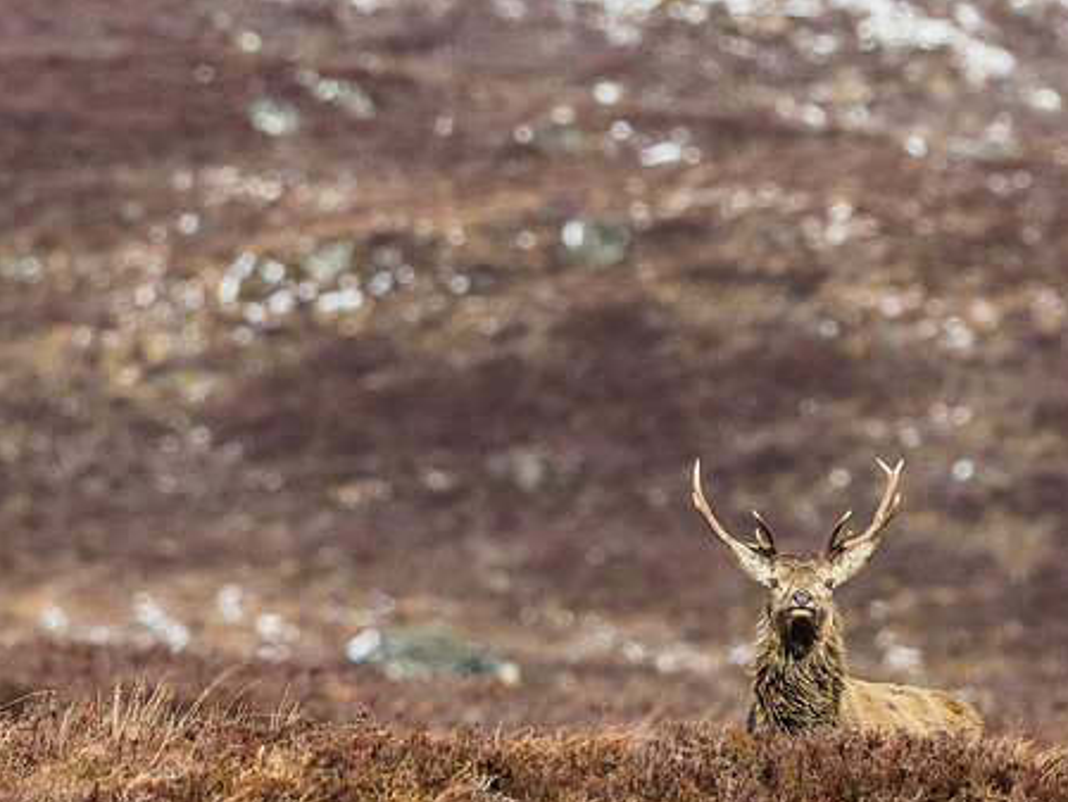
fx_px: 41199
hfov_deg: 1.5
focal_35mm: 1335
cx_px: 728
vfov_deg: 1.1
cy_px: 109
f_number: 4.5
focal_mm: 300
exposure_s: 1/1000
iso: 200
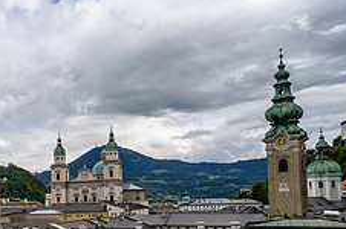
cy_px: 192
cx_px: 23
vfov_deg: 35.3
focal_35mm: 36
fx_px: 346
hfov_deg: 46.9
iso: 64
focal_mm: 14
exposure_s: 1/250
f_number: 8
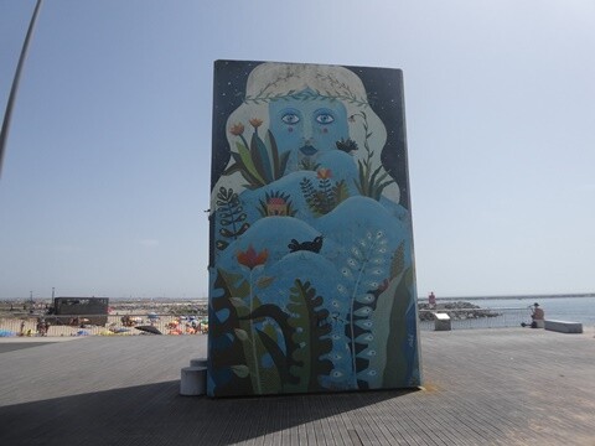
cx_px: 298
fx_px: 413
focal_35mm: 24
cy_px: 223
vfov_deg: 56.8
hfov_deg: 71.6
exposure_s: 1/1600
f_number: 3.3
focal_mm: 4.3
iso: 80
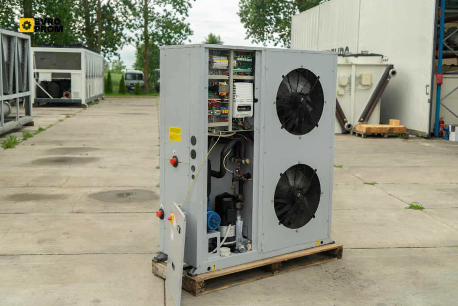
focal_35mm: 44
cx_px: 229
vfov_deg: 30.5
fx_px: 560
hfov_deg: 44.5
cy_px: 153
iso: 250
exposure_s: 1/400
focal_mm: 44
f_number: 4
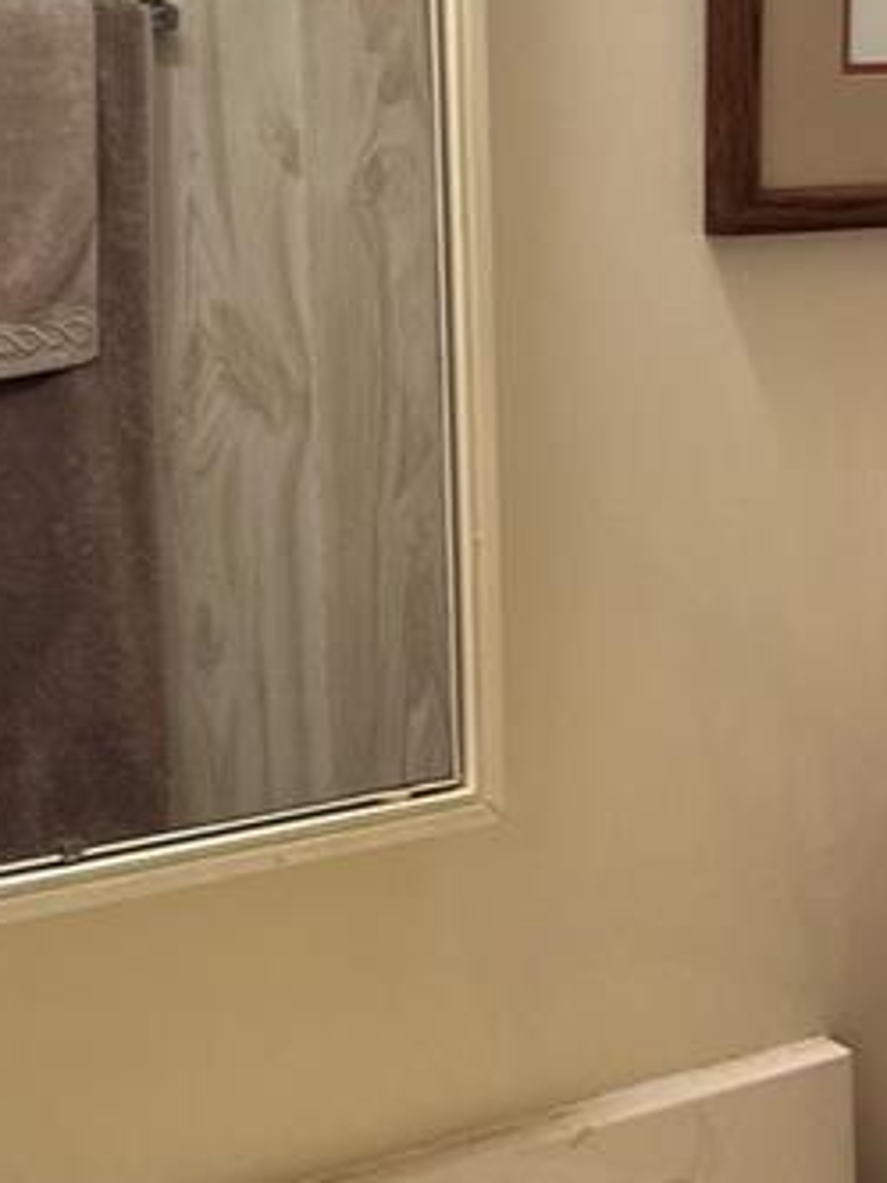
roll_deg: +0.8
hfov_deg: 15.5
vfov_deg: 20.8
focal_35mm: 94
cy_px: 727
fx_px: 3212
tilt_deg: -14.0
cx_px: 841
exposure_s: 1/120
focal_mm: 5.1
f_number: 1.6
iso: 125
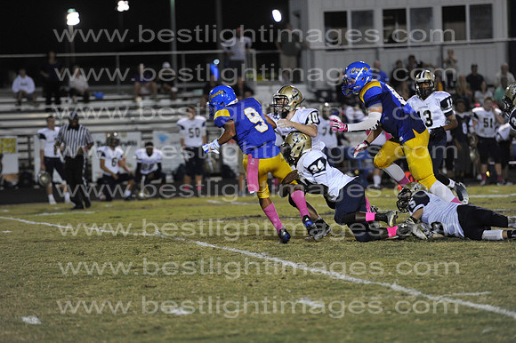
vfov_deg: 6.9
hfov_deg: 10.3
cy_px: 172
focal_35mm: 200
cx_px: 258
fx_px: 2865
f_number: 3.2
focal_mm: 200
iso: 3200
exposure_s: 1/400
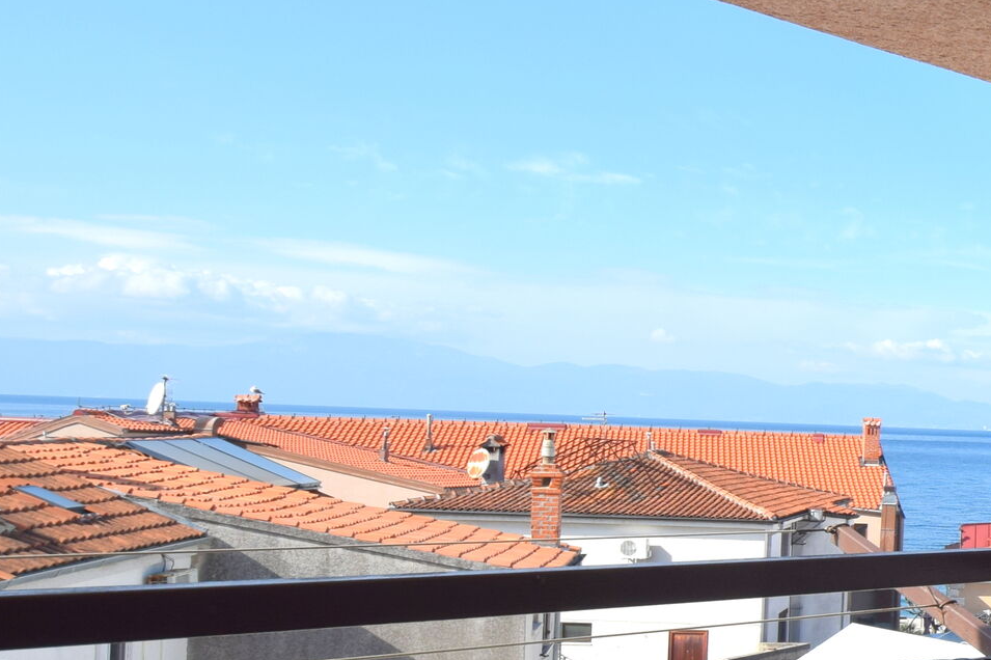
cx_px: 1313
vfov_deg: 30.4
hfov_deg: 32.4
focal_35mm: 44
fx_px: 1211
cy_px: 410
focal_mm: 10
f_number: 9
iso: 200
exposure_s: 1/320
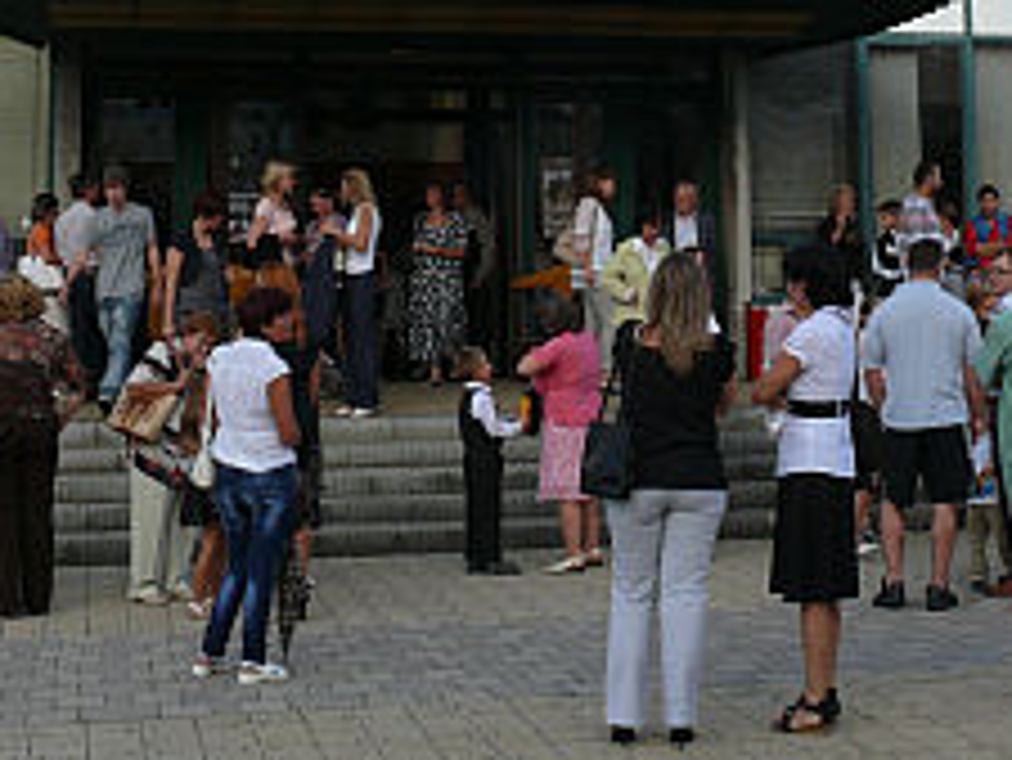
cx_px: 612
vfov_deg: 20.5
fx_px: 2048
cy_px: 40
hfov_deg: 27.7
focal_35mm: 70
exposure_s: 1/200
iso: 100
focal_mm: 7.4
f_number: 5.6
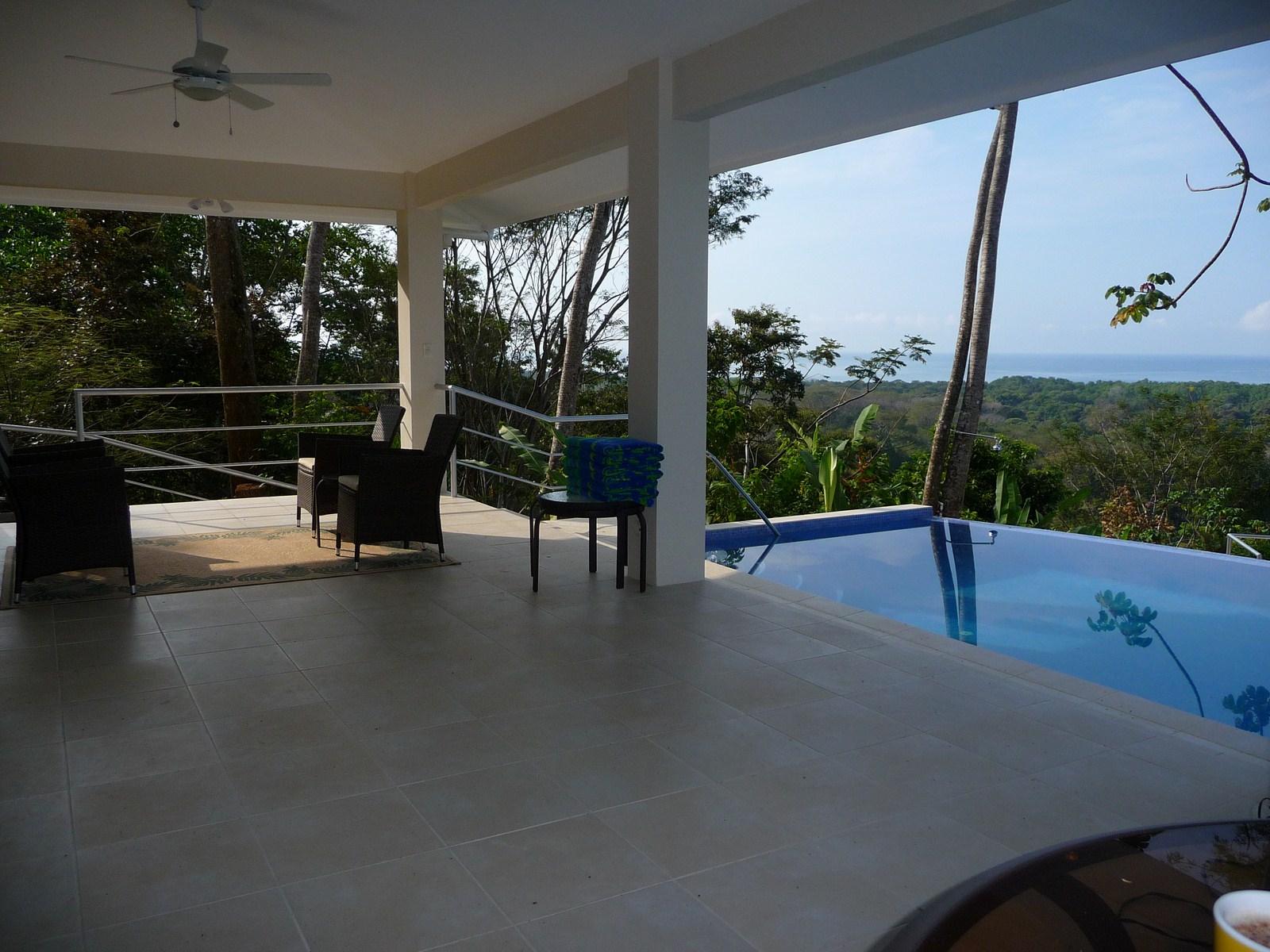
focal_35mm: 28
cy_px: 476
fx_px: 1027
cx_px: 635
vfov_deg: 49.7
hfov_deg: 63.4
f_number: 3.3
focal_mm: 4.7
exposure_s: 1/1300
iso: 100
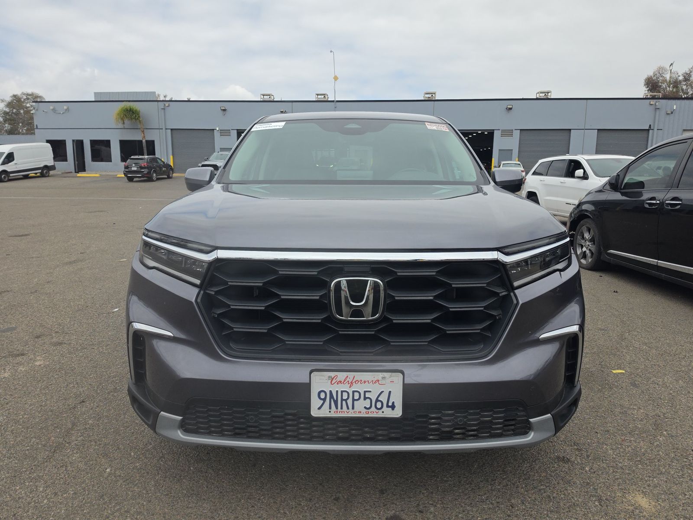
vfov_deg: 58.9
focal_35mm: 23
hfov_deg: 73.9
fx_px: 460
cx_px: 346
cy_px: 260
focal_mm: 6.5
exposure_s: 1/5775
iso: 64
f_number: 1.4
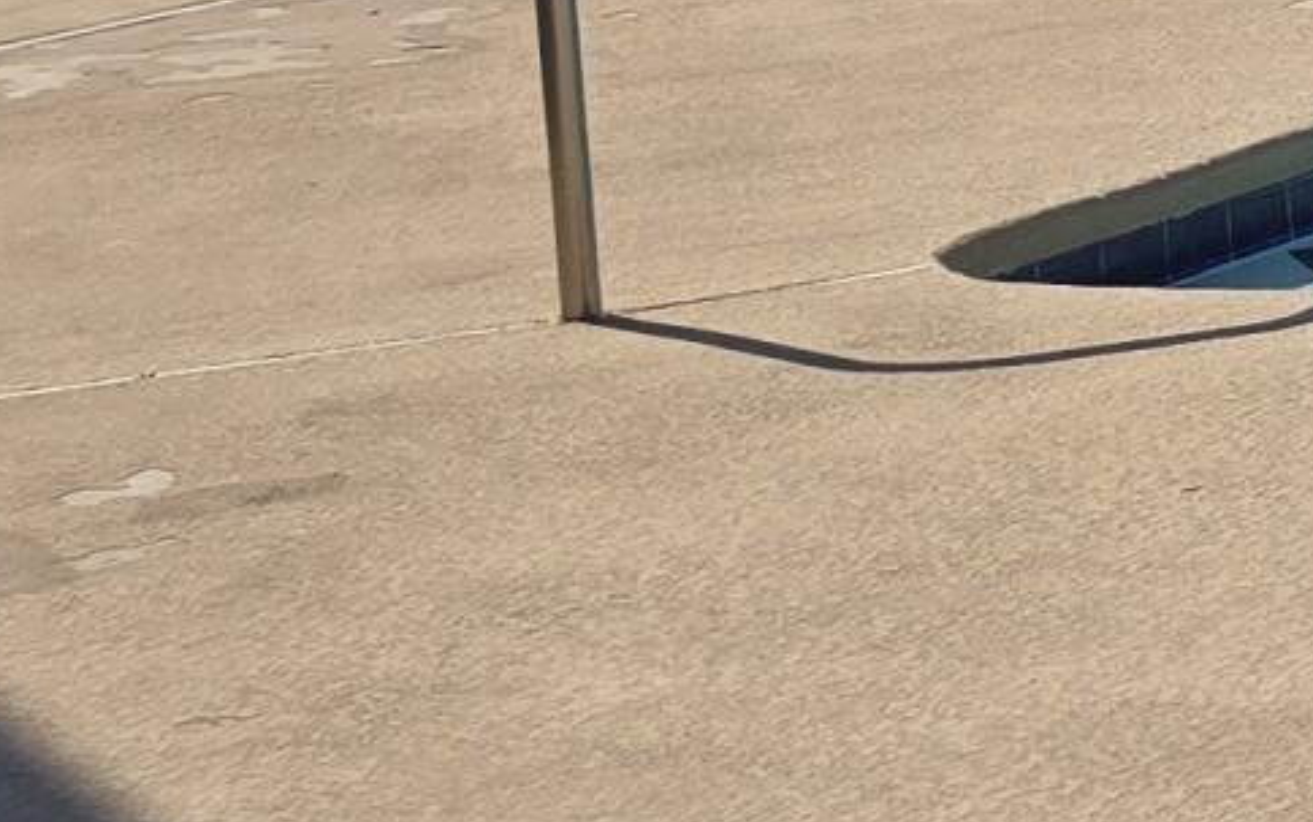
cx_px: 3860
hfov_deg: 10.3
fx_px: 5406
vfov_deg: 8.3
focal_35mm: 151
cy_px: -741
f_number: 1.7
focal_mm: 6.3
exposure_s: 1/1167
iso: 12
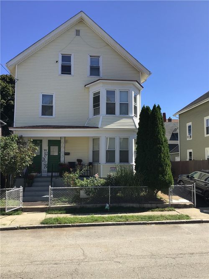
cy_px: 140
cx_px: 104
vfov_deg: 58.4
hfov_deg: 45.4
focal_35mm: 31
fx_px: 250
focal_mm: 3.3
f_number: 2.4
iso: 25
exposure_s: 1/776
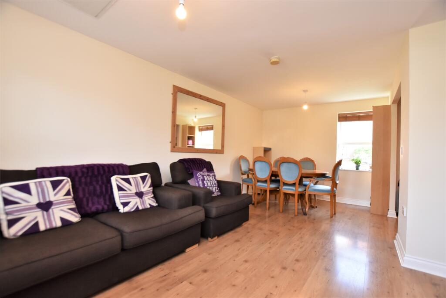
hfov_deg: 100.4
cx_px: 223
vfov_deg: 77.3
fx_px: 186
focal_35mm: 15
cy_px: 149
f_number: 4
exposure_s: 1/125
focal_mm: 10
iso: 800
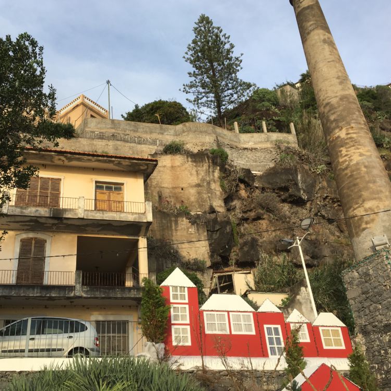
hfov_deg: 47.0
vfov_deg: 47.2
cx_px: 158
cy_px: 191
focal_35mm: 35
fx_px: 447
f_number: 2.2
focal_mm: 4.15
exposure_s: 1/605
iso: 25
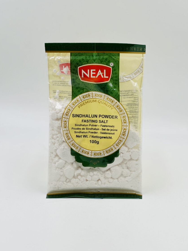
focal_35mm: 78
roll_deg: -0.2
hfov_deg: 18.9
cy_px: 126
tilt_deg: -21.7
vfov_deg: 25.0
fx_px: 565
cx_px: 94
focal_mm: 9
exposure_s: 1/118
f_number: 2.8
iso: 20
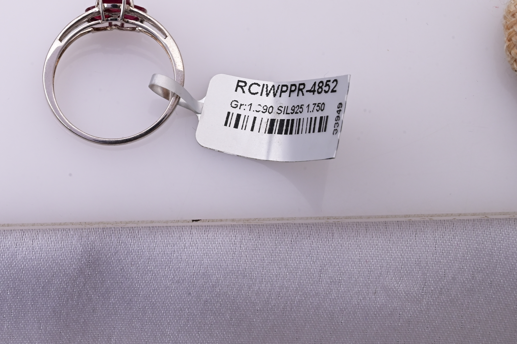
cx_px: 118
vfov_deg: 11.7
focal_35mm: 117
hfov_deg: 17.4
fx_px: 1680
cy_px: 62
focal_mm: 70
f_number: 20
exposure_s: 1/80
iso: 800
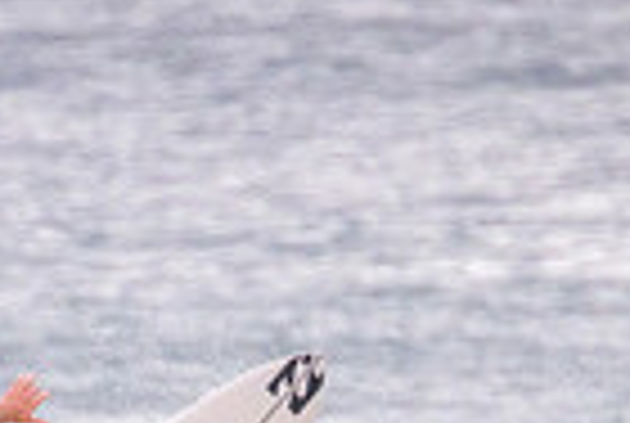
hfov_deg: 0.6
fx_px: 58031
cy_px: 758
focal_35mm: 3309
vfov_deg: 0.4
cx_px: 27
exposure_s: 1/2000
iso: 2800
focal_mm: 800
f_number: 11
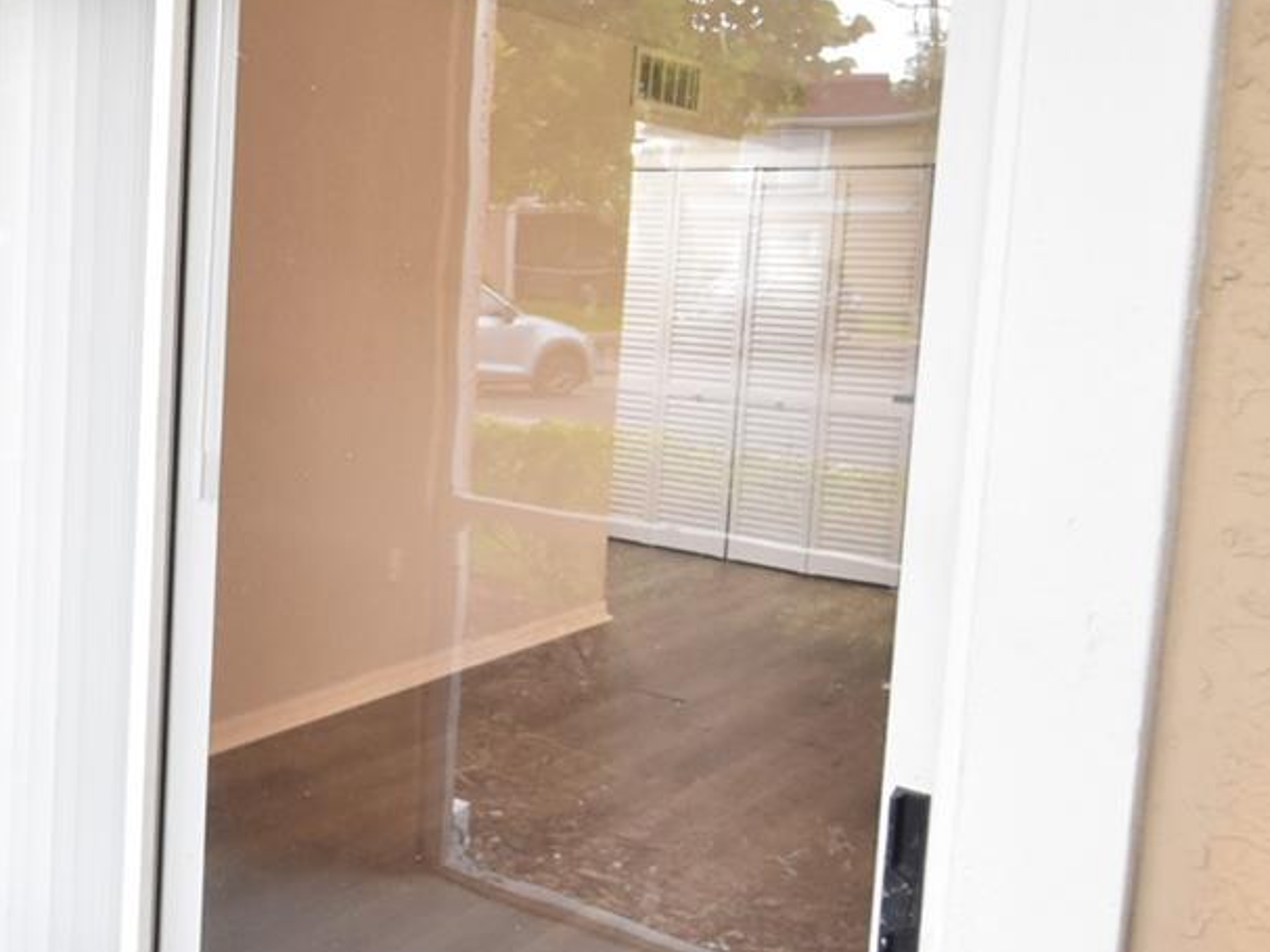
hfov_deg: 44.0
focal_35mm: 38
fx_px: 1394
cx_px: 94
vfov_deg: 37.5
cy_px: 358
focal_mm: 10
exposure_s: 1/60
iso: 900
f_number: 3.5
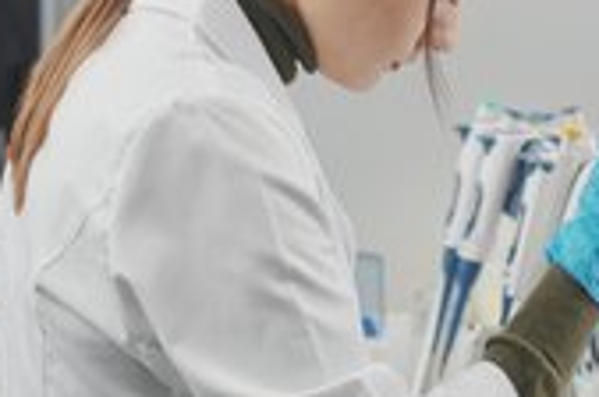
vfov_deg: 9.1
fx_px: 2474
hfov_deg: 13.8
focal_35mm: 149
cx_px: 376
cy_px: 64
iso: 1600
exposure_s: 1/320
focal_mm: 63
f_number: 3.2
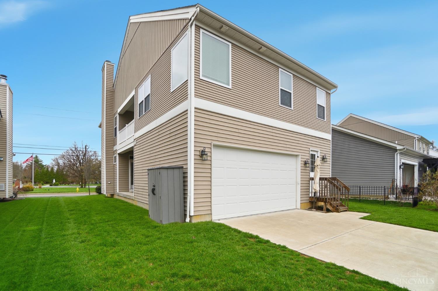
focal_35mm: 15
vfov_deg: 77.2
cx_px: 219
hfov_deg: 100.4
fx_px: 182
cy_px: 146
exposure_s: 1/4000
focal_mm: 10
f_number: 4.5
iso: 100
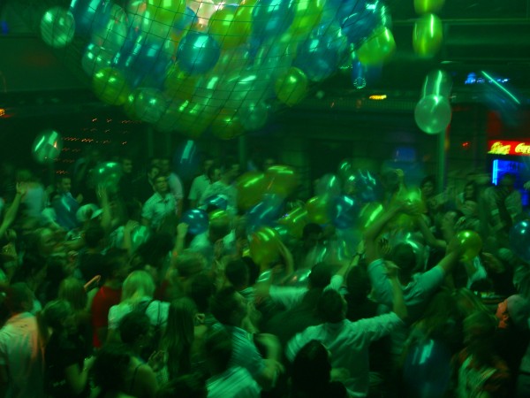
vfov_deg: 25.7
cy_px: 199
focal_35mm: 57
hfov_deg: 33.8
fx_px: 873
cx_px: 265
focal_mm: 11.8
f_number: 3.6
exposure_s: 1/8
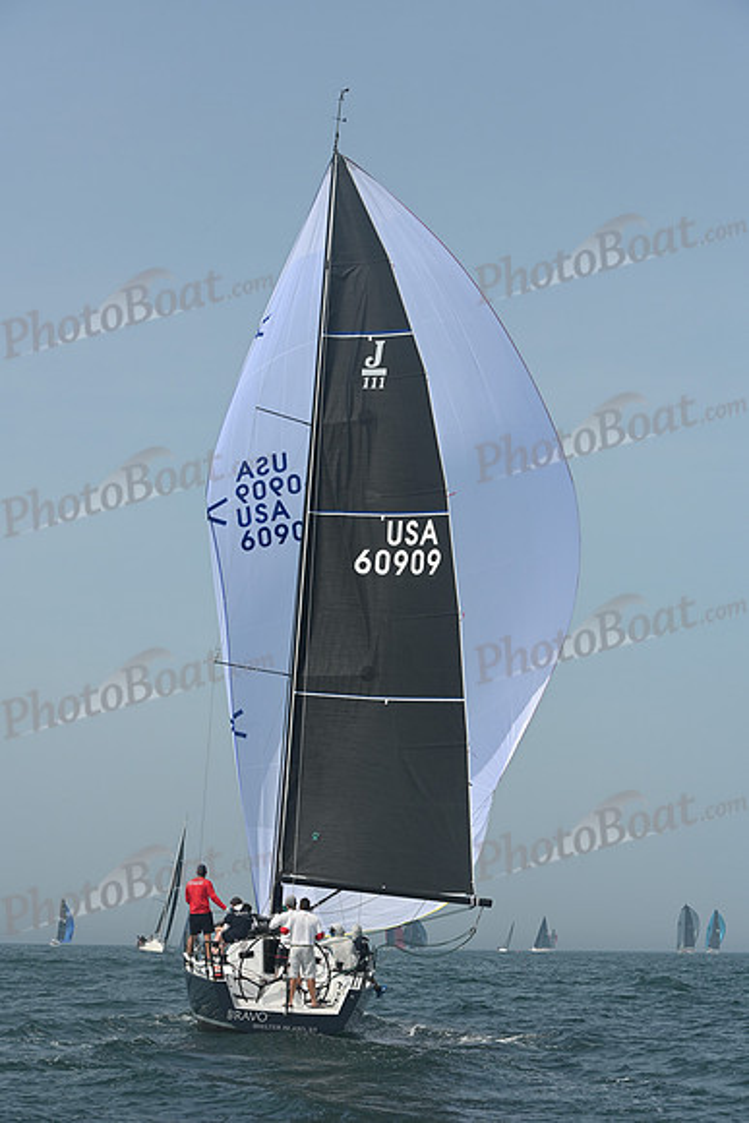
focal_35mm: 70
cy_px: 562
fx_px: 2183
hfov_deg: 19.5
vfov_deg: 28.8
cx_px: 374
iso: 320
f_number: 9
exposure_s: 1/1250
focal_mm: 70
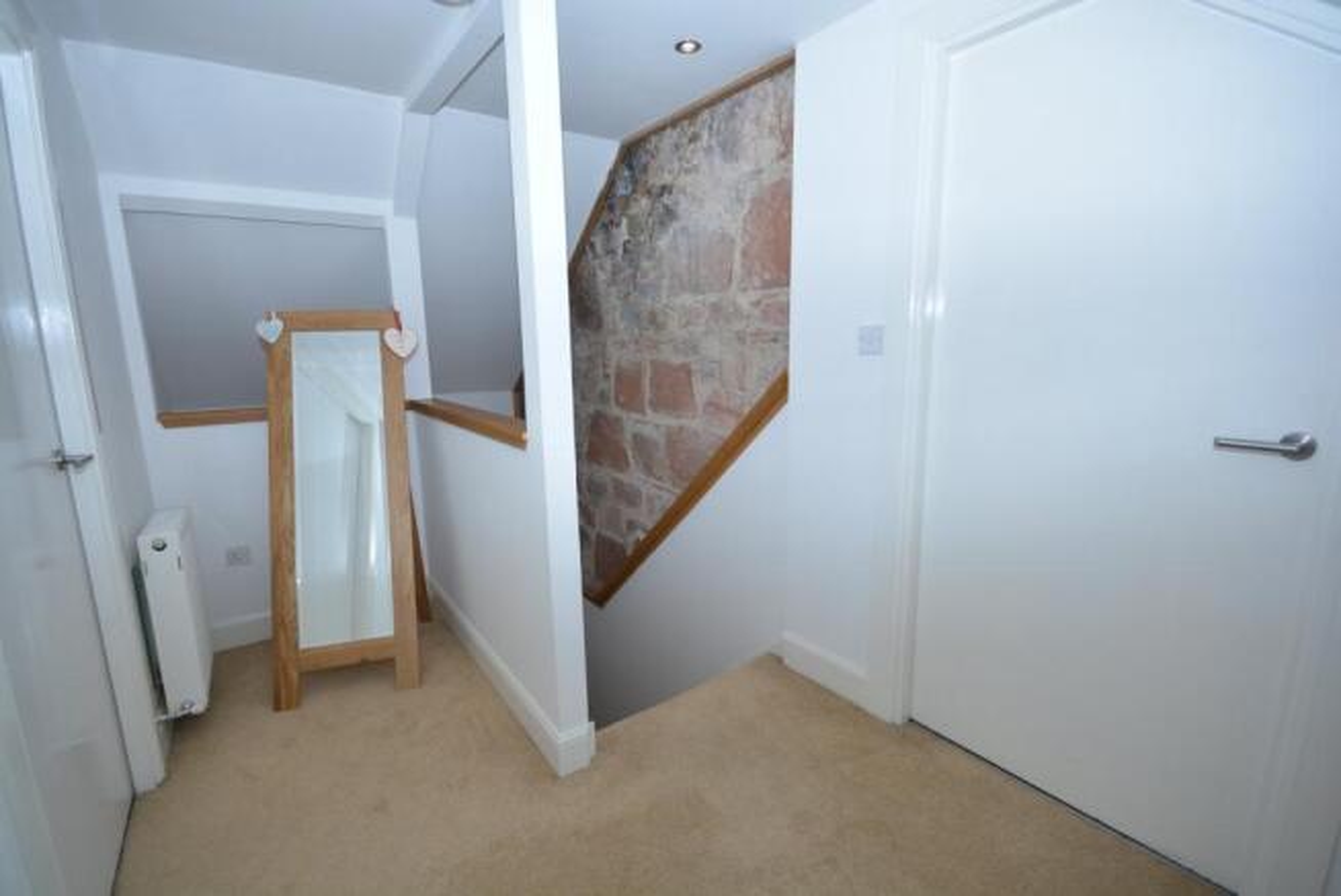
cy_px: 448
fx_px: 559
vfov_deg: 77.4
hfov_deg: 100.4
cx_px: 670
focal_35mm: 15
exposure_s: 1/125
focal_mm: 10
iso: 320
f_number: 5.6
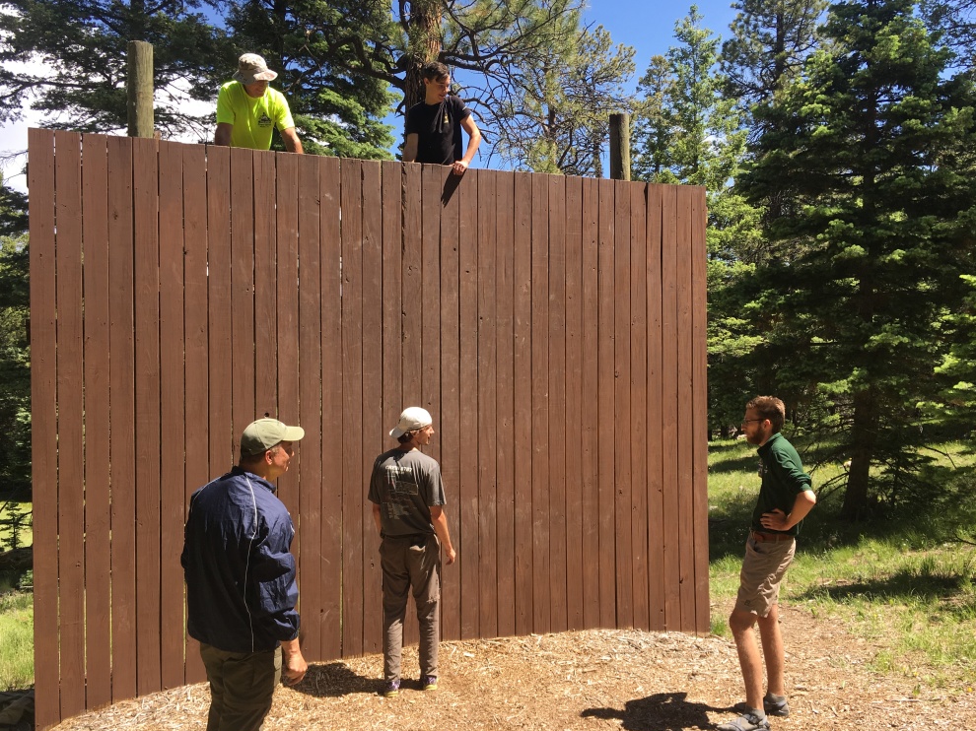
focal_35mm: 30
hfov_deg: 60.0
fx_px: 846
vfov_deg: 46.8
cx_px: 489
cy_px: 363
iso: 25
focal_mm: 4.15
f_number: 2.2
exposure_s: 1/574
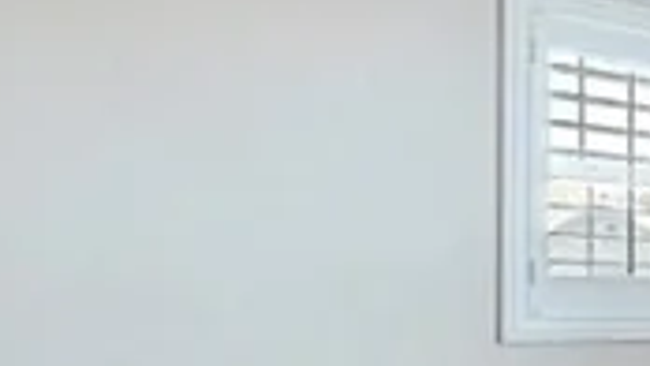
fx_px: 1483
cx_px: 1569
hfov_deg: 14.8
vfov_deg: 14.0
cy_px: 297
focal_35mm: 86
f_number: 8
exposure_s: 1/25
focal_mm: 14
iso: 800
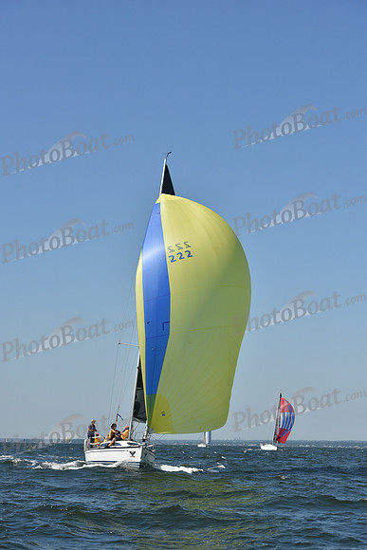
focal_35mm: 80
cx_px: 184
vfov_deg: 25.4
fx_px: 1223
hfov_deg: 17.1
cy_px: 275
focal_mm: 80
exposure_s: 1/1250
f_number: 8
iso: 250
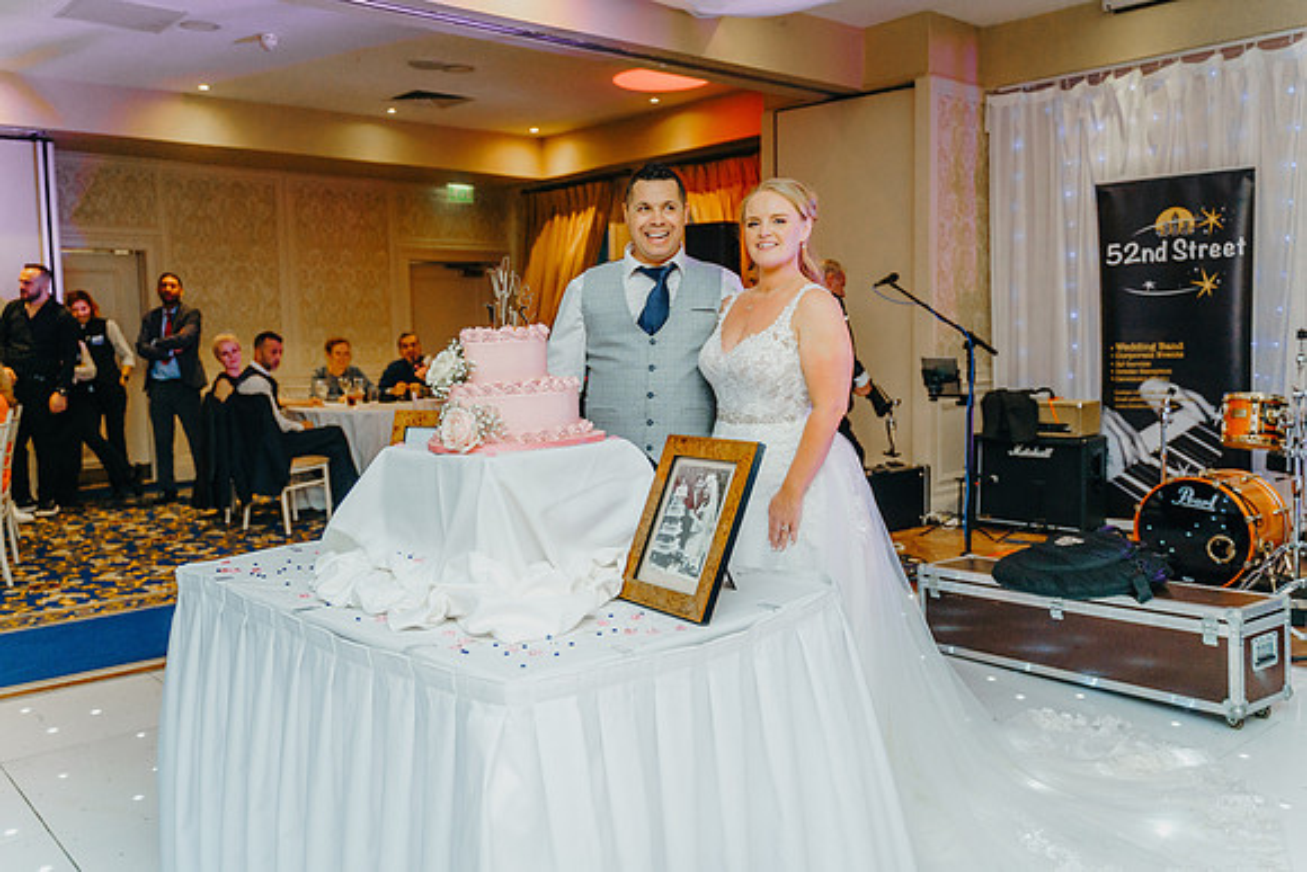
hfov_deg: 62.0
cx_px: 654
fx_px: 1088
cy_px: 436
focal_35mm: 30
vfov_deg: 43.7
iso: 1600
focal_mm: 28
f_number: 2.8
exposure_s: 1/200
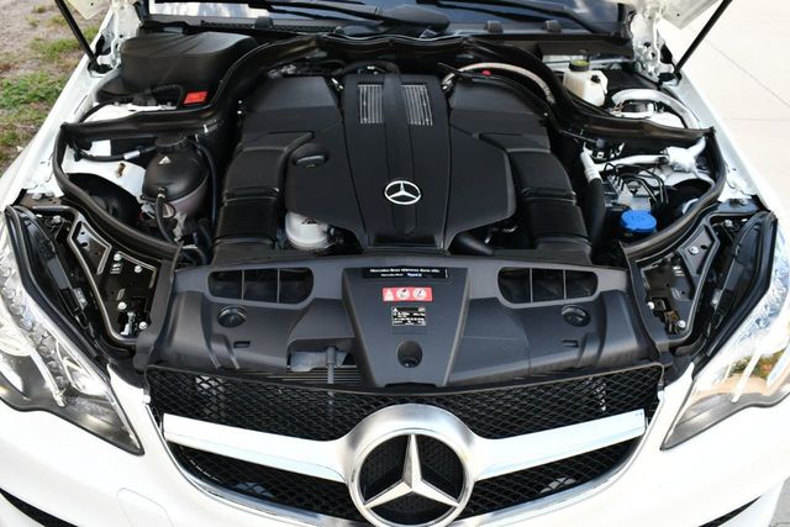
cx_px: 395
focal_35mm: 36
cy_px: 264
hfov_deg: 53.1
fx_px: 790
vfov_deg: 36.9
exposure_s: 1/250
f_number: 4.5
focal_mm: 18
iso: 400
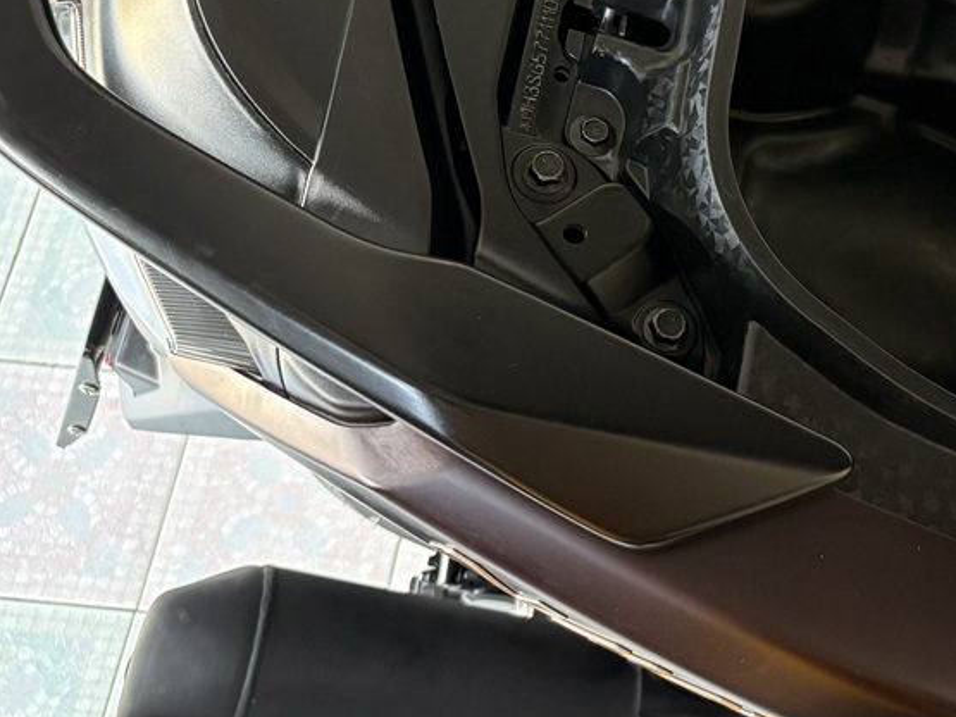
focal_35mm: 60
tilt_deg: -64.7
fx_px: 1657
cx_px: 880
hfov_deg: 30.6
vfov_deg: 24.2
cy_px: 210
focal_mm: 5.96
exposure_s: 1/60
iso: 320
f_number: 1.6
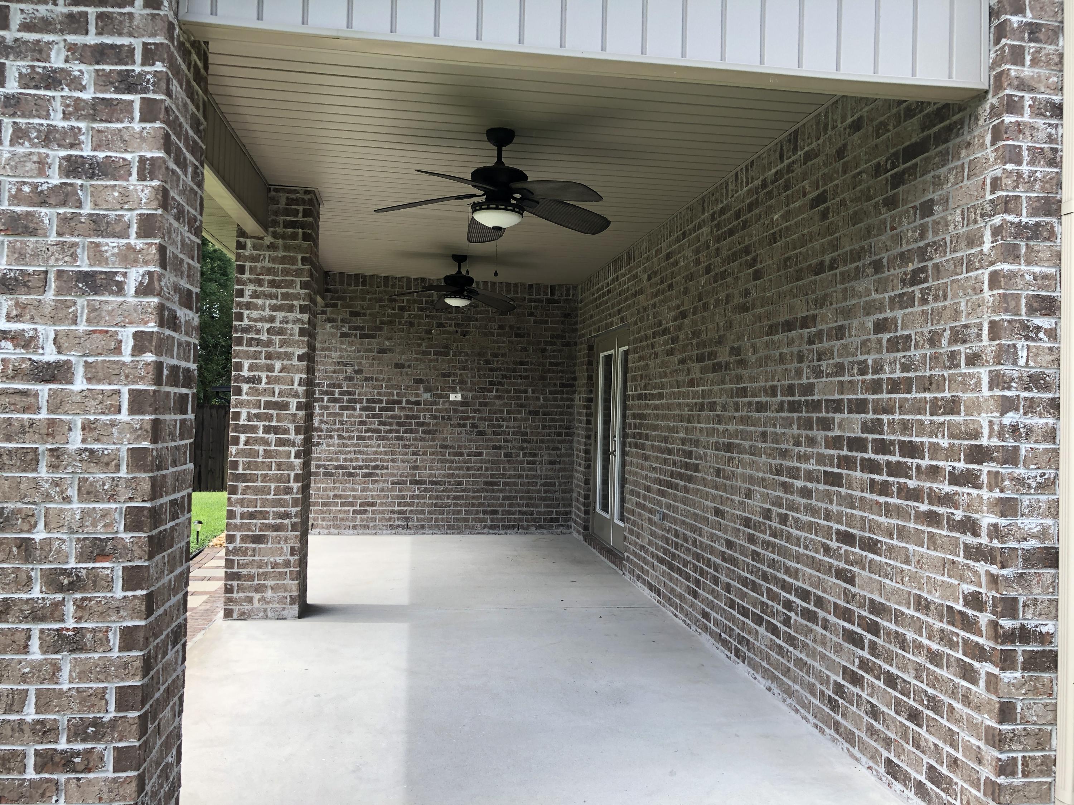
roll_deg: -1.8
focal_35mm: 28
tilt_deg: +1.4
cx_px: 537
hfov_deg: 63.4
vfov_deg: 49.7
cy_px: 402
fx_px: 869
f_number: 1.8
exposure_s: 1/347
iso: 20
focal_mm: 4
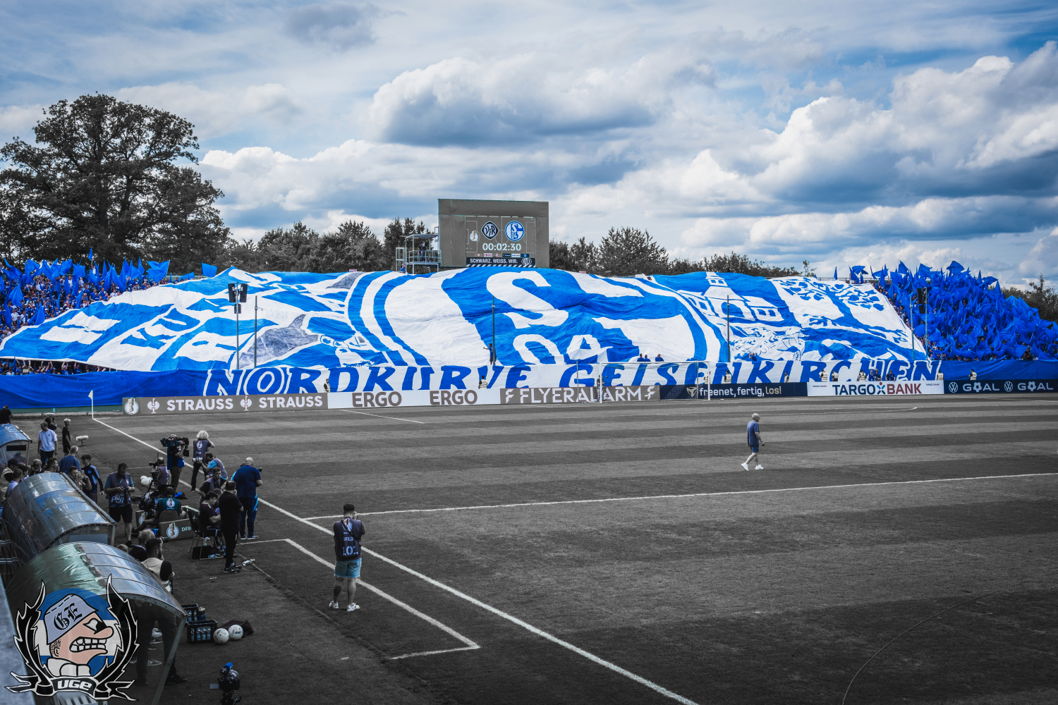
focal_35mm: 50
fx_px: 1469
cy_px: 352
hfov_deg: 39.6
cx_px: 529
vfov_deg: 27.0
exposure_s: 1/500
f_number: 7.1
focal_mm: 33
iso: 250
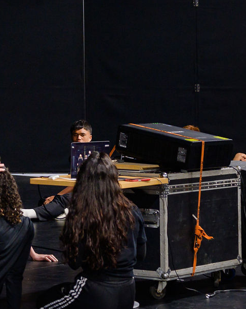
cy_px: -37
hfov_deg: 8.8
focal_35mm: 168
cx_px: -204
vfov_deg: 11.3
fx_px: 1530
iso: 400
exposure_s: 1/50
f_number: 3.2
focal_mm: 50
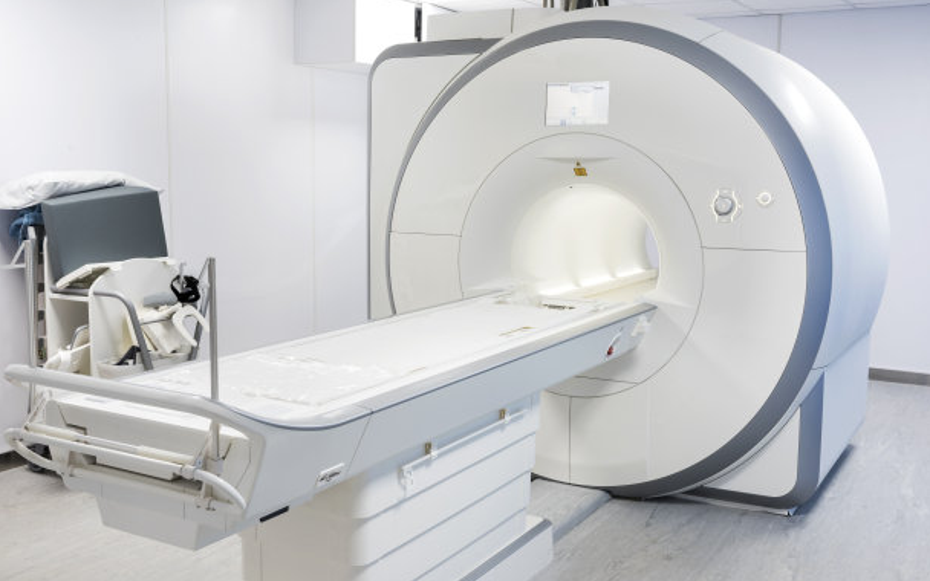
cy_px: 271
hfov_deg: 50.4
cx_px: 465
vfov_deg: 32.8
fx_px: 988
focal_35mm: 39
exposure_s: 1/2.5
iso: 100
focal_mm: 38
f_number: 9
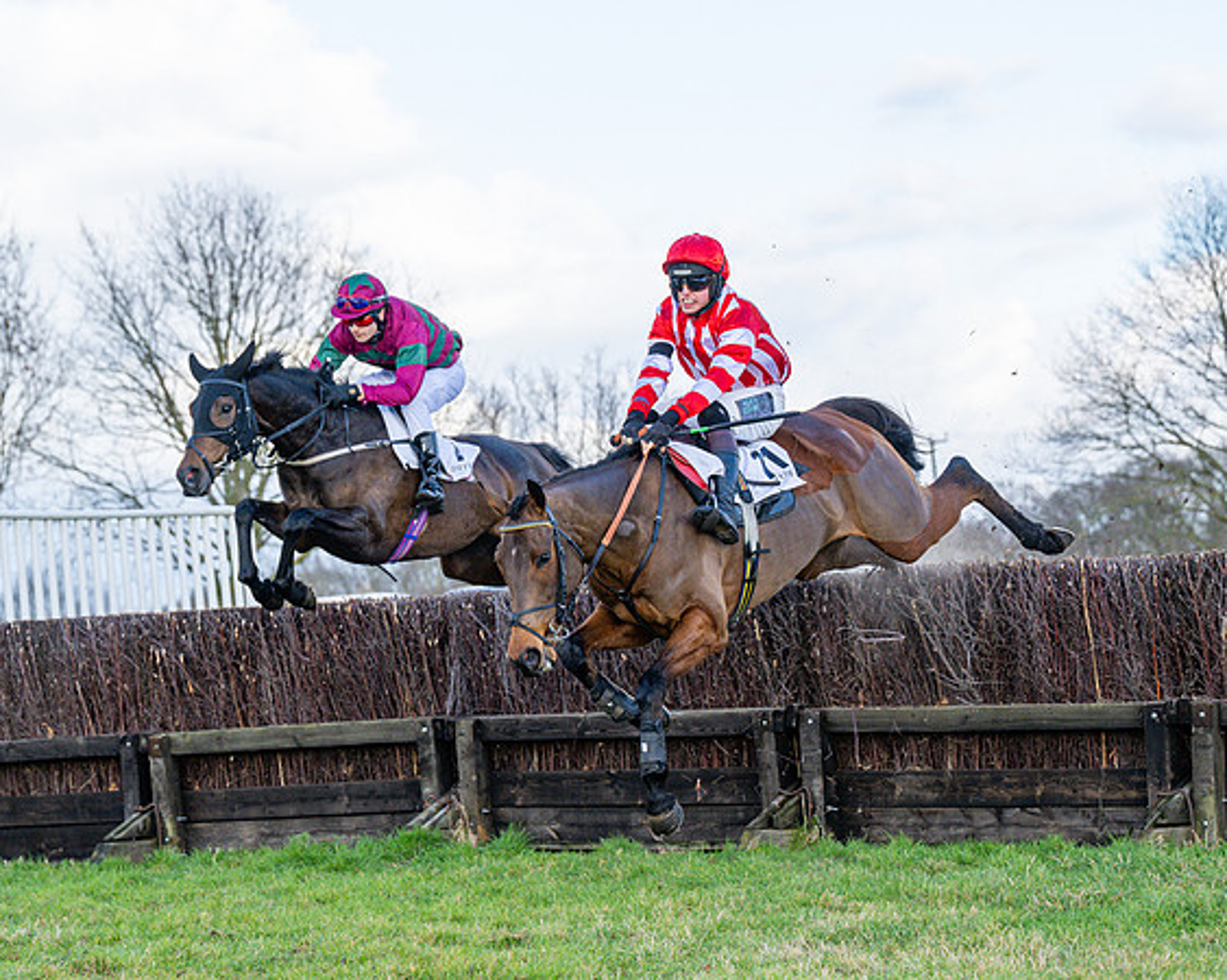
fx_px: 4386
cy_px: 443
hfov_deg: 15.9
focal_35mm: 121
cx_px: 584
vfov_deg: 12.8
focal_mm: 82
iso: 500
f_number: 4
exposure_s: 1/2500
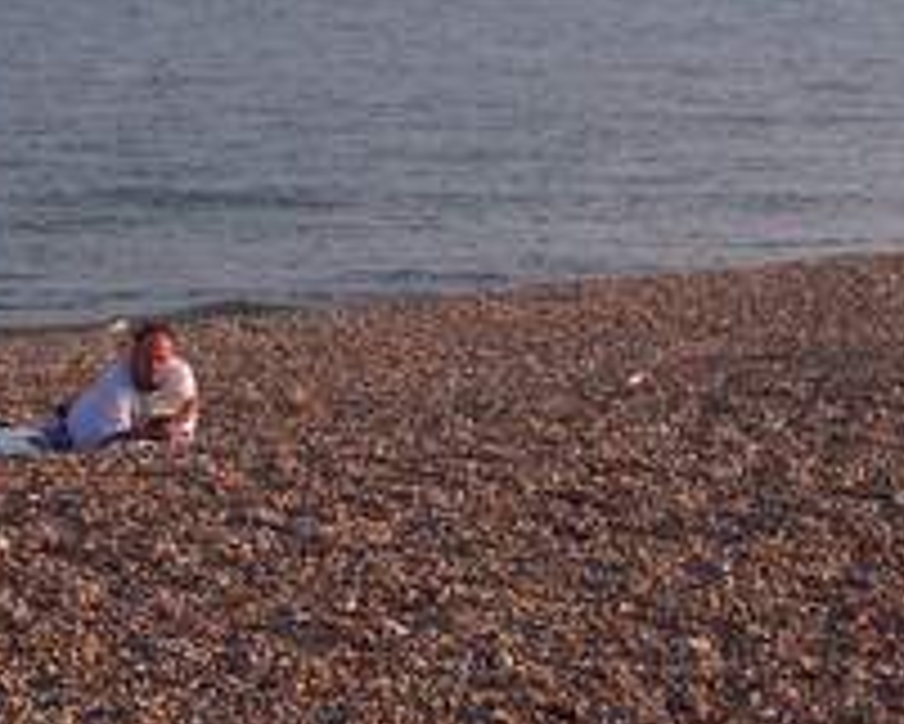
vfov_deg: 12.7
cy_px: -157
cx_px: 441
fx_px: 3159
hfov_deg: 16.3
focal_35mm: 118
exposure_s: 1/500
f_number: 4.8
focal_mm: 8
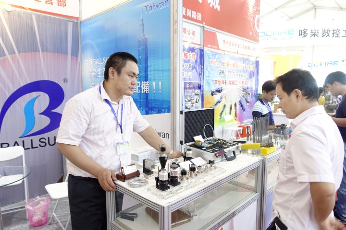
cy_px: 115
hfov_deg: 73.7
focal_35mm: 24
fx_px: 231
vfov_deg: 53.1
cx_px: 173
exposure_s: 1/30
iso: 320
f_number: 2
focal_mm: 8.8
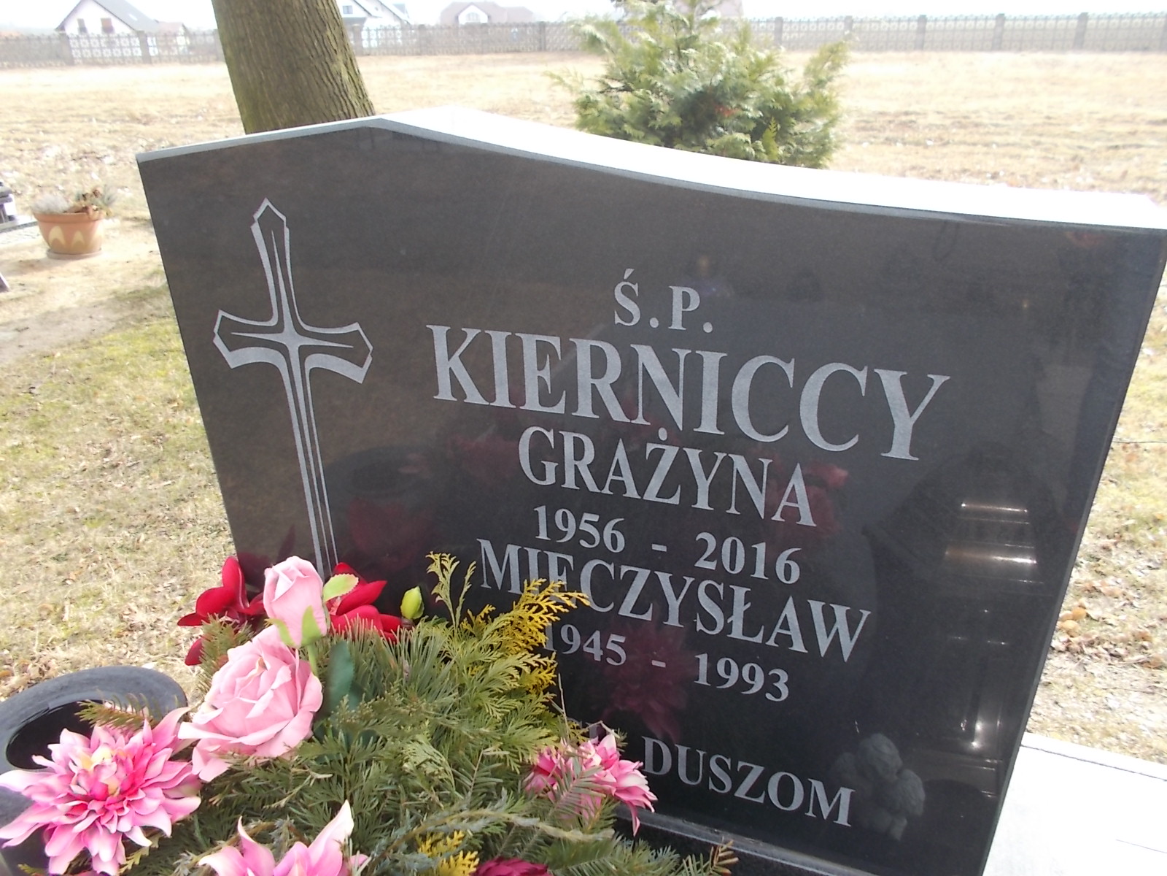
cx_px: 584
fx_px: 877
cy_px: 438
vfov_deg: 53.1
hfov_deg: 67.3
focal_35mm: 26
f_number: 3.2
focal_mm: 4.6
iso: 80
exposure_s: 1/160
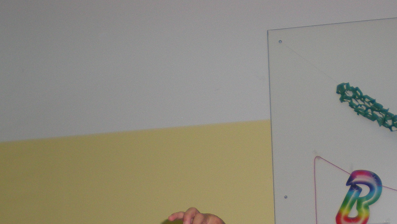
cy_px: 295
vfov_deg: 13.8
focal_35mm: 84
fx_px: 884
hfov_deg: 25.1
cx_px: 287
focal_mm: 6.3
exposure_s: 1/60
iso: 122
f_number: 3.1
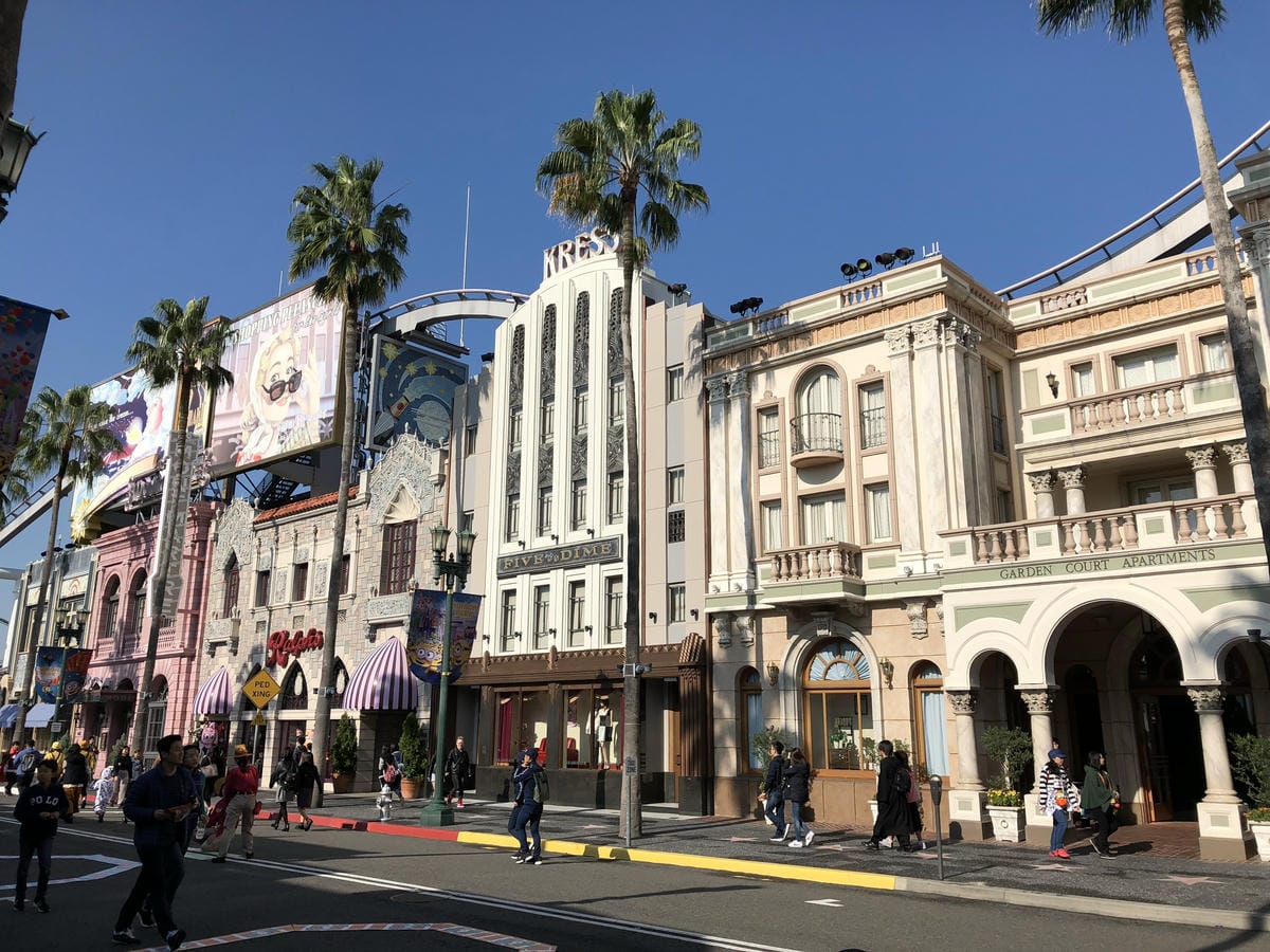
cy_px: 476
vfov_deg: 48.2
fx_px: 1064
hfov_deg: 61.7
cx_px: 635
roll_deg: -1.8
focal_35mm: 29
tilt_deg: +15.0
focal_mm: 3.99
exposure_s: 1/3247
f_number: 1.8
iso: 20
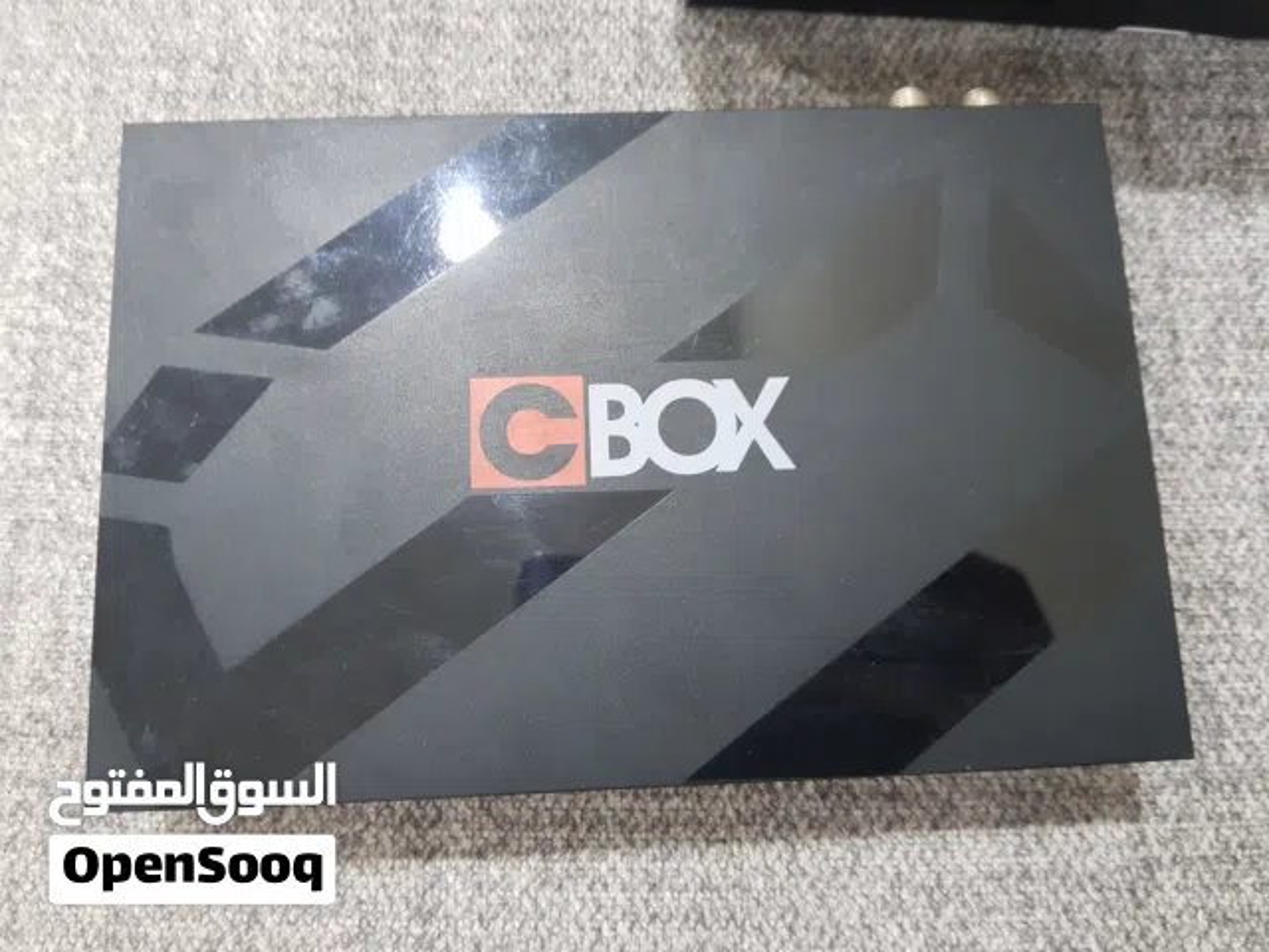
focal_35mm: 26
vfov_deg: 53.1
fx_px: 953
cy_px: 476
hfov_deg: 67.3
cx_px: 634
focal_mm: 4.2
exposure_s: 1/25
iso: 200
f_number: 1.7
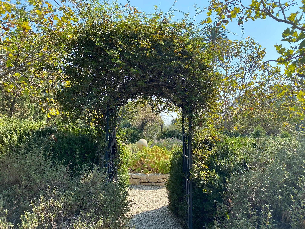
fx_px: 229
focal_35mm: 26
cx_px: 152
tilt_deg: +2.6
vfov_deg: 53.1
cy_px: 114
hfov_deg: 67.3
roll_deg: -1.0
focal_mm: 4.25
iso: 32
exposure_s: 1/981
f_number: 1.8
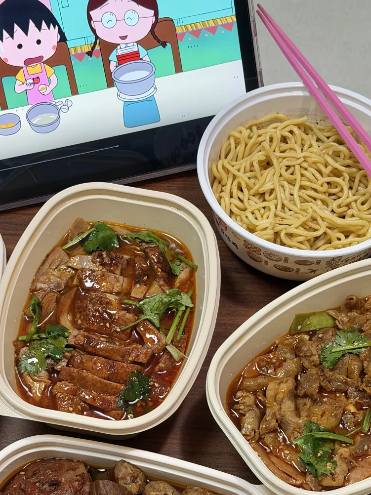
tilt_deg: -57.8
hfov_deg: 21.3
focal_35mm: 69
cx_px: 172
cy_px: 317
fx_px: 986
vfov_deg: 28.0
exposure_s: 1/100
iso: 125
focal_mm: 6.76
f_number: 1.78
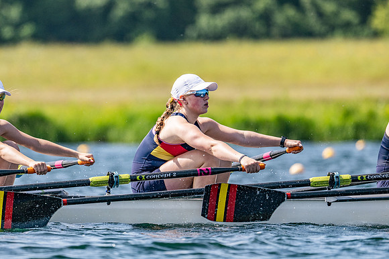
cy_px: 130
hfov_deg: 3.4
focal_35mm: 600
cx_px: 194
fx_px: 6479
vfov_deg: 2.3
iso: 280
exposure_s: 1/2500
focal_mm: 400
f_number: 4.5
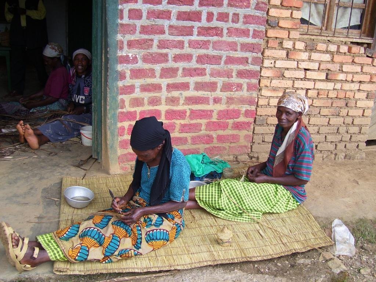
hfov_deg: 50.1
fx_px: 402
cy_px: 141
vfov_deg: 38.7
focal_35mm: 37
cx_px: 188
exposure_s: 1/250
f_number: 2.7
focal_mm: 6
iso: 80
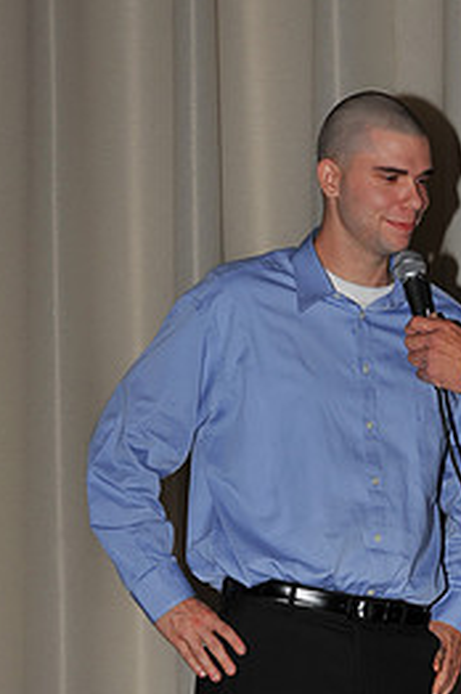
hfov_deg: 9.4
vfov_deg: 14.2
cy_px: 596
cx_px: 453
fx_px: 2773
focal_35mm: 144
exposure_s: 1/250
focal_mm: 65
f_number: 8
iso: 250
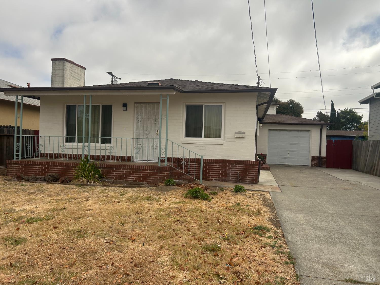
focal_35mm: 26
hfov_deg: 67.3
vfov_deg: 53.1
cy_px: 142
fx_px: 285
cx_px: 190
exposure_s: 1/7463
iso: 50
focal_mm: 5.7
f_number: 1.5
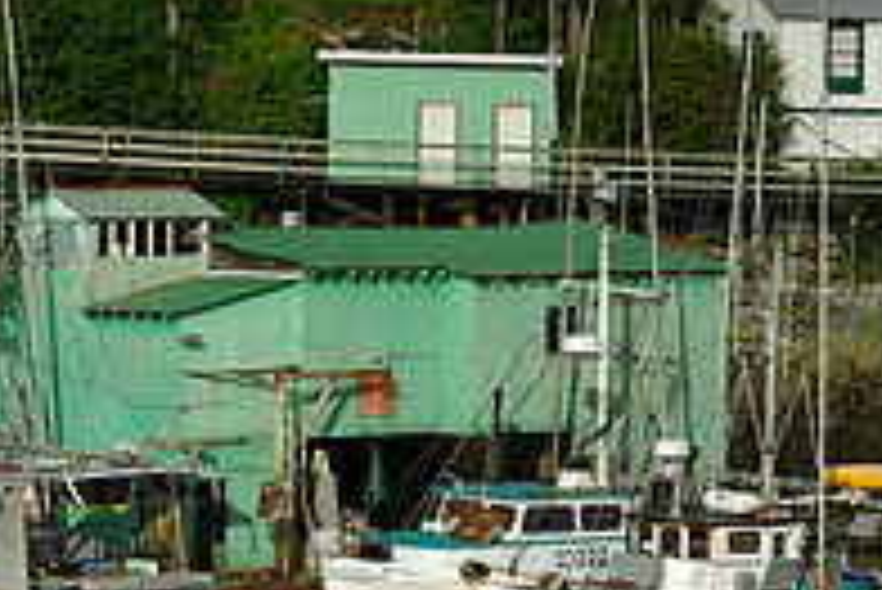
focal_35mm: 199
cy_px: 604
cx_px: 788
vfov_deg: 6.9
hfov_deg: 10.3
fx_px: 4891
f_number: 8
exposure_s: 1/250
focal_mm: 45
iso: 100
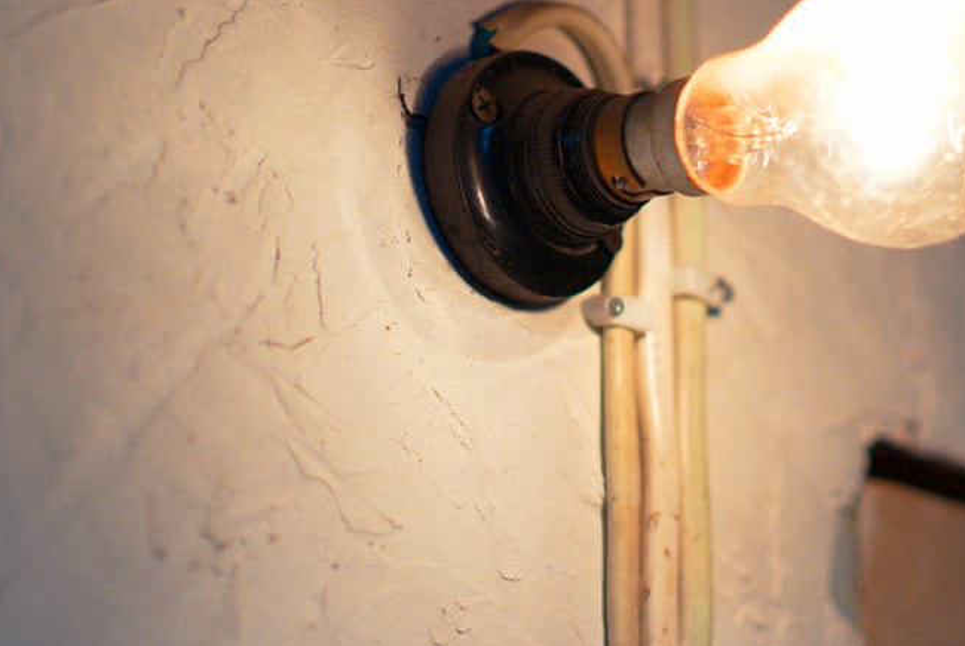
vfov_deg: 11.2
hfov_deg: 16.4
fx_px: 3301
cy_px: 186
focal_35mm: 123
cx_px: 900
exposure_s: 1/2000
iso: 1250
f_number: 1.7
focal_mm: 50
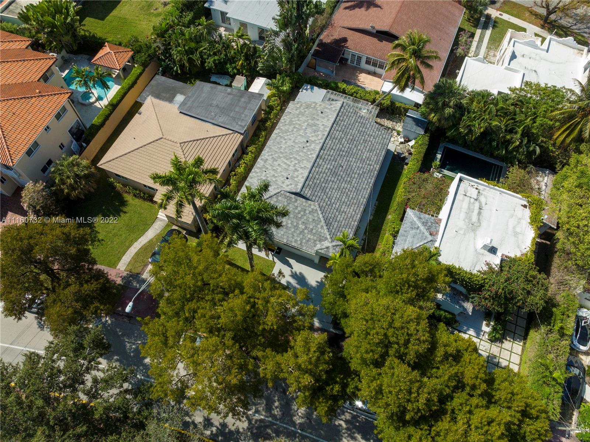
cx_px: 295
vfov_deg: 56.7
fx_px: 409
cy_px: 221
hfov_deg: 71.6
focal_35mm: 24
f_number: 7.1
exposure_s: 1/160
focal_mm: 12.29
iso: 400
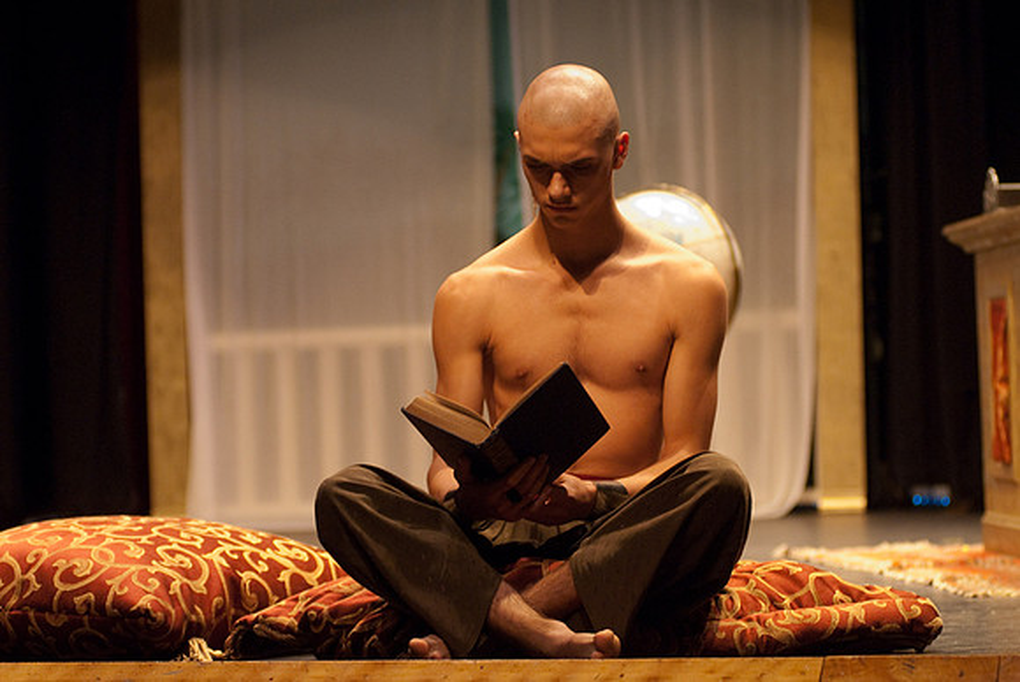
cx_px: 510
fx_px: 3403
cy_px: 341
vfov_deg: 11.4
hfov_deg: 17.0
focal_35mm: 120
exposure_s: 1/60
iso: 1000
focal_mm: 80
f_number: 2.8
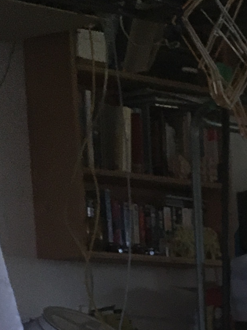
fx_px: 1350
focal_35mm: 142
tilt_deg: -10.8
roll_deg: +0.1
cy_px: 624
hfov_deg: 9.5
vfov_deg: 12.5
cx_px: 544
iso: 40
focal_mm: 4.15
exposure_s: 1/30
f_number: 2.2
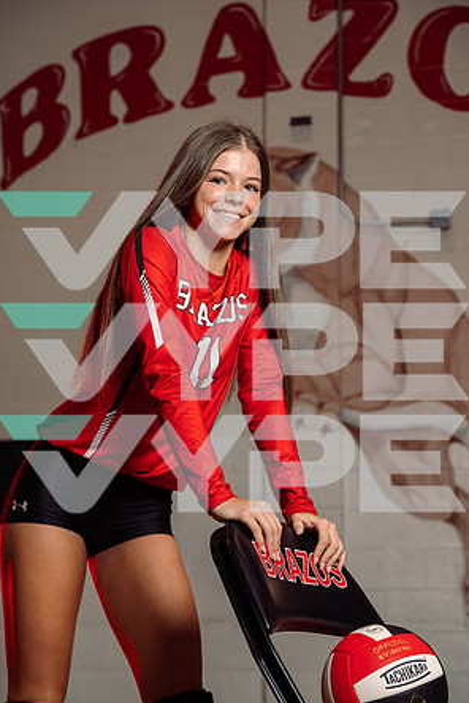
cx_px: 234
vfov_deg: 28.5
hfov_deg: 19.2
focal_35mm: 71
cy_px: 353
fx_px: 1387
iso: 125
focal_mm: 70
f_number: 4.5
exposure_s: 1/200
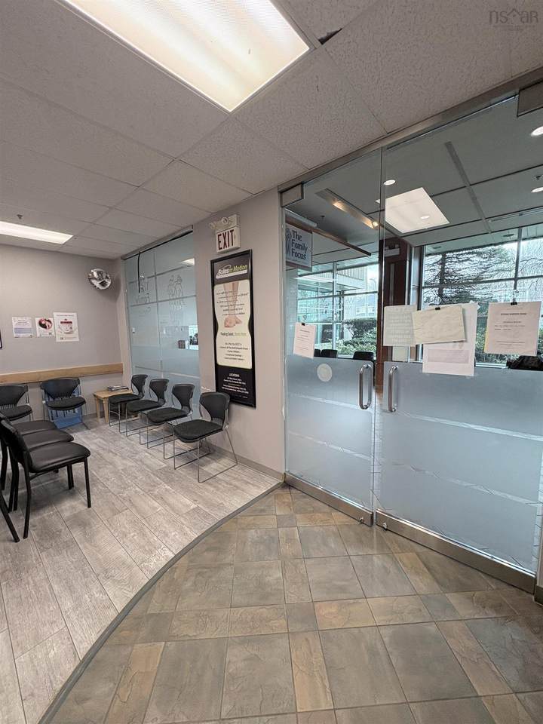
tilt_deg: -5.4
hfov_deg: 85.7
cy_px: 362
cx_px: 272
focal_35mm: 14
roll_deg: +1.1
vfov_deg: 102.1
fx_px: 293
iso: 160
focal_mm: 2.22
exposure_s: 1/60
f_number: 2.2
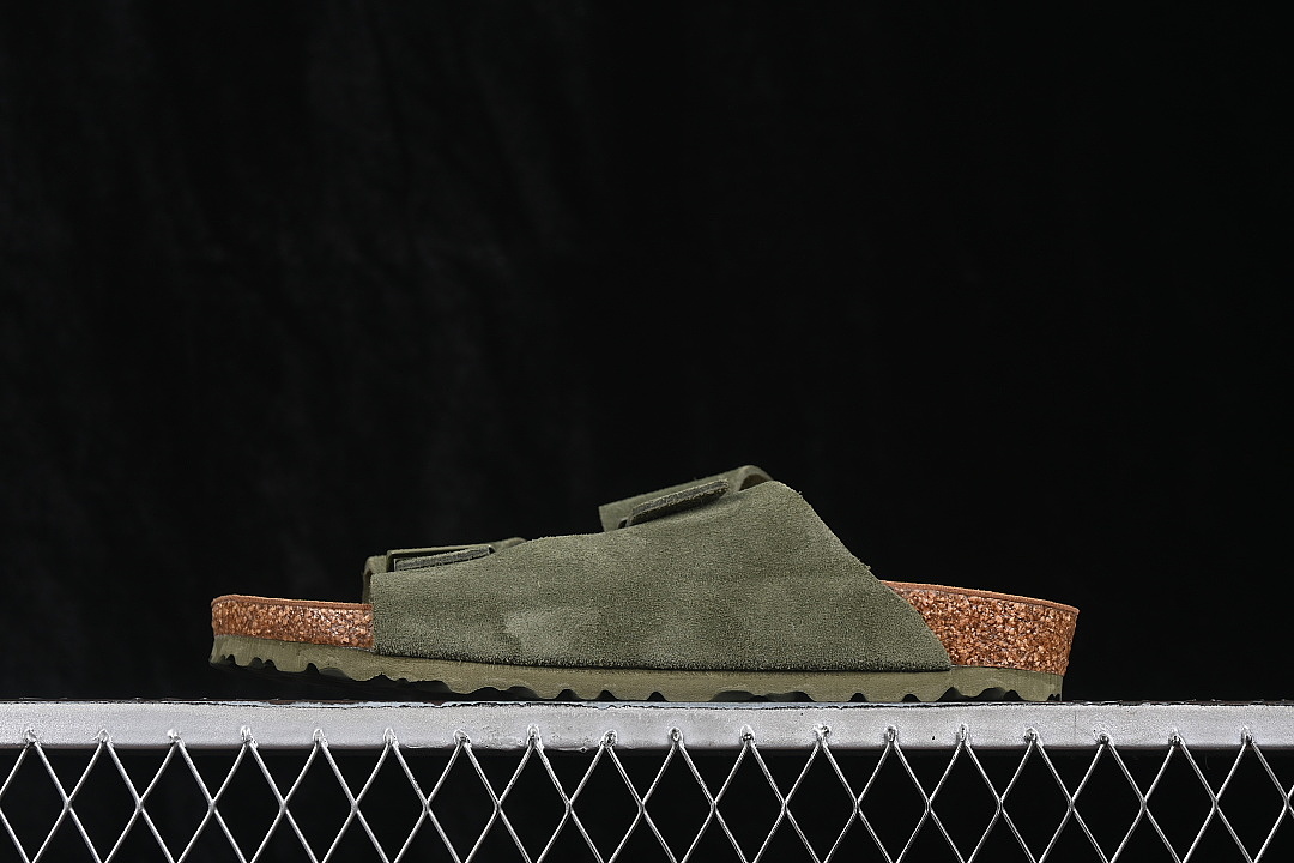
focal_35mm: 75
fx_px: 2696
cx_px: 647
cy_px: 432
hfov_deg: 27.0
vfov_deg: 18.2
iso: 160
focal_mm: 50
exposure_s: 1/60
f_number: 6.3
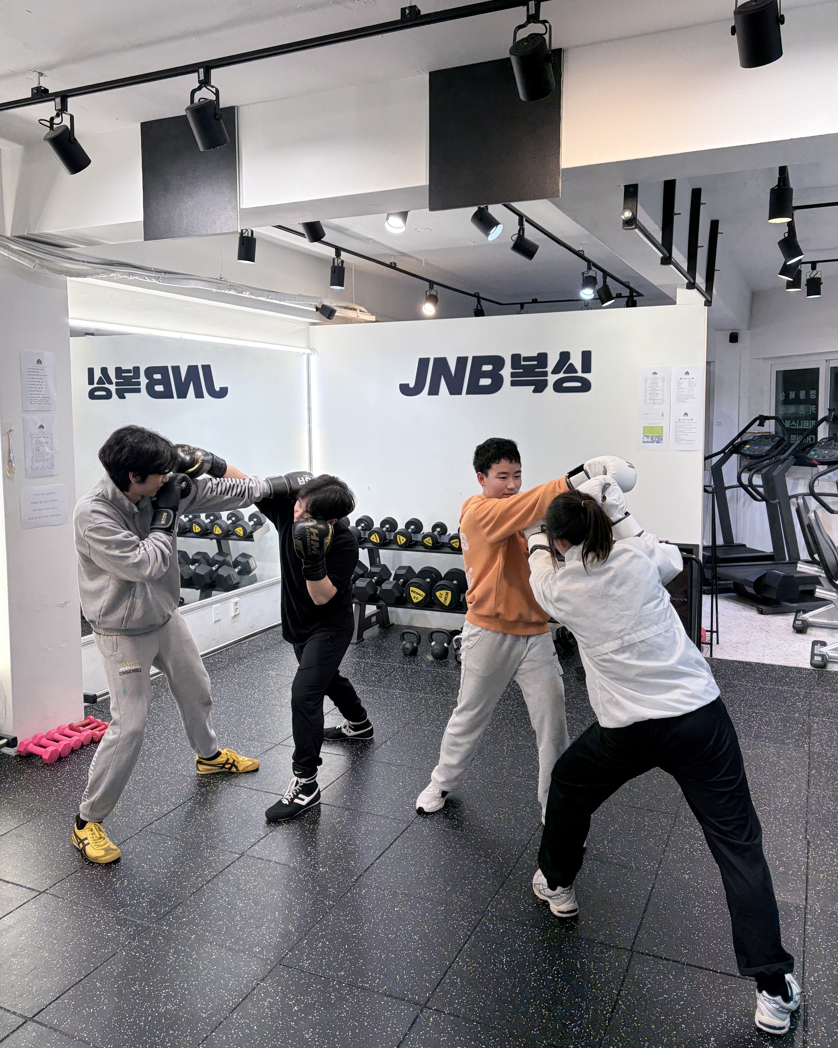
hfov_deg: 51.5
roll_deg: +0.8
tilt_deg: -3.7
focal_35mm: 28
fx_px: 868
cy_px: 479
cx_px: 423
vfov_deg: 62.1
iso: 64
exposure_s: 1/60
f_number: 1.6
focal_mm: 5.96
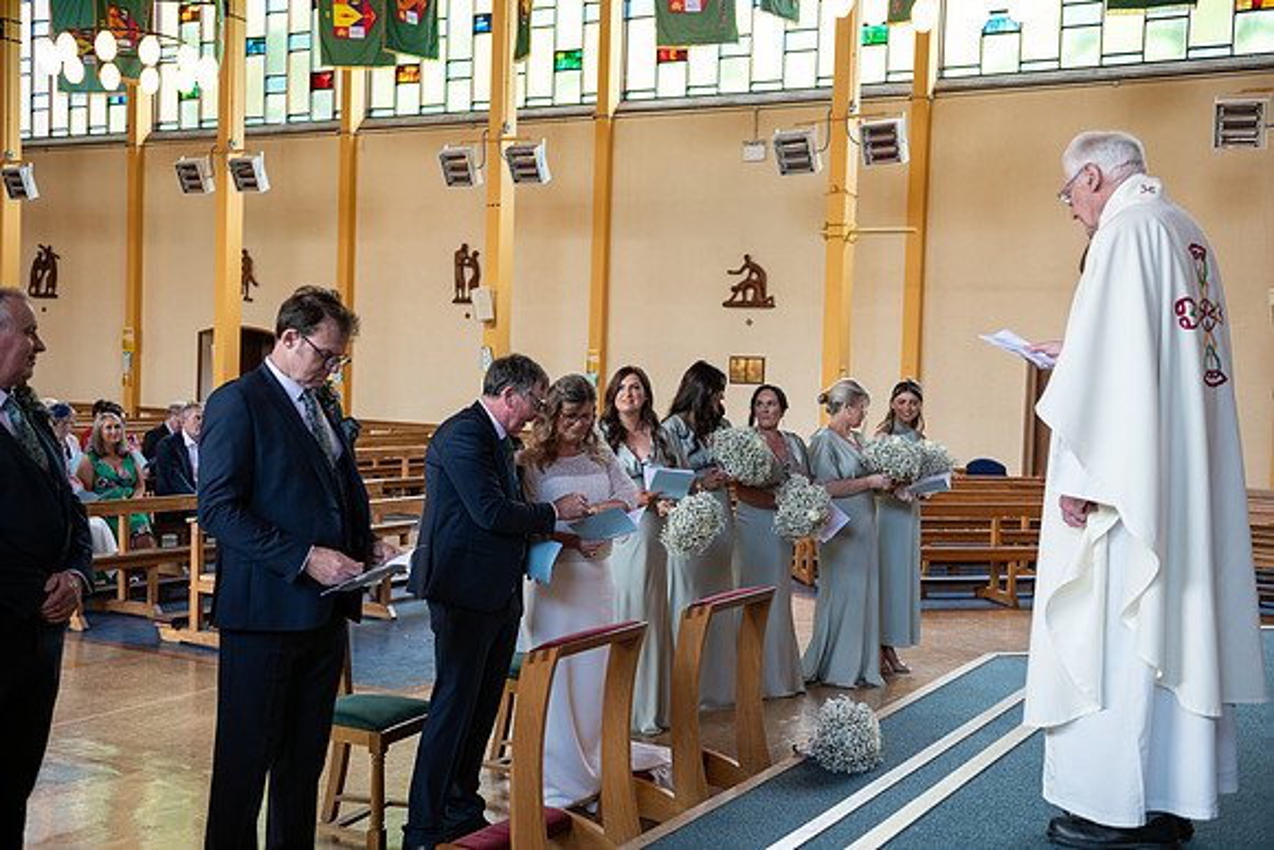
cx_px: 637
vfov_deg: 31.9
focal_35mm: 42
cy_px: 425
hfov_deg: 46.4
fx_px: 1487
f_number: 3.5
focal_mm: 42
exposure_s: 1/160
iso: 640
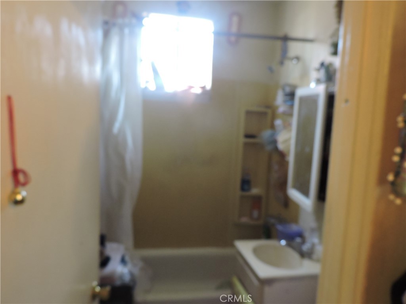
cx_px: 203
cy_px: 152
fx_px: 328
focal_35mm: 28
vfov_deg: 49.7
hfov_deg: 63.4
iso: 400
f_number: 3.1
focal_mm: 5
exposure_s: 1/13
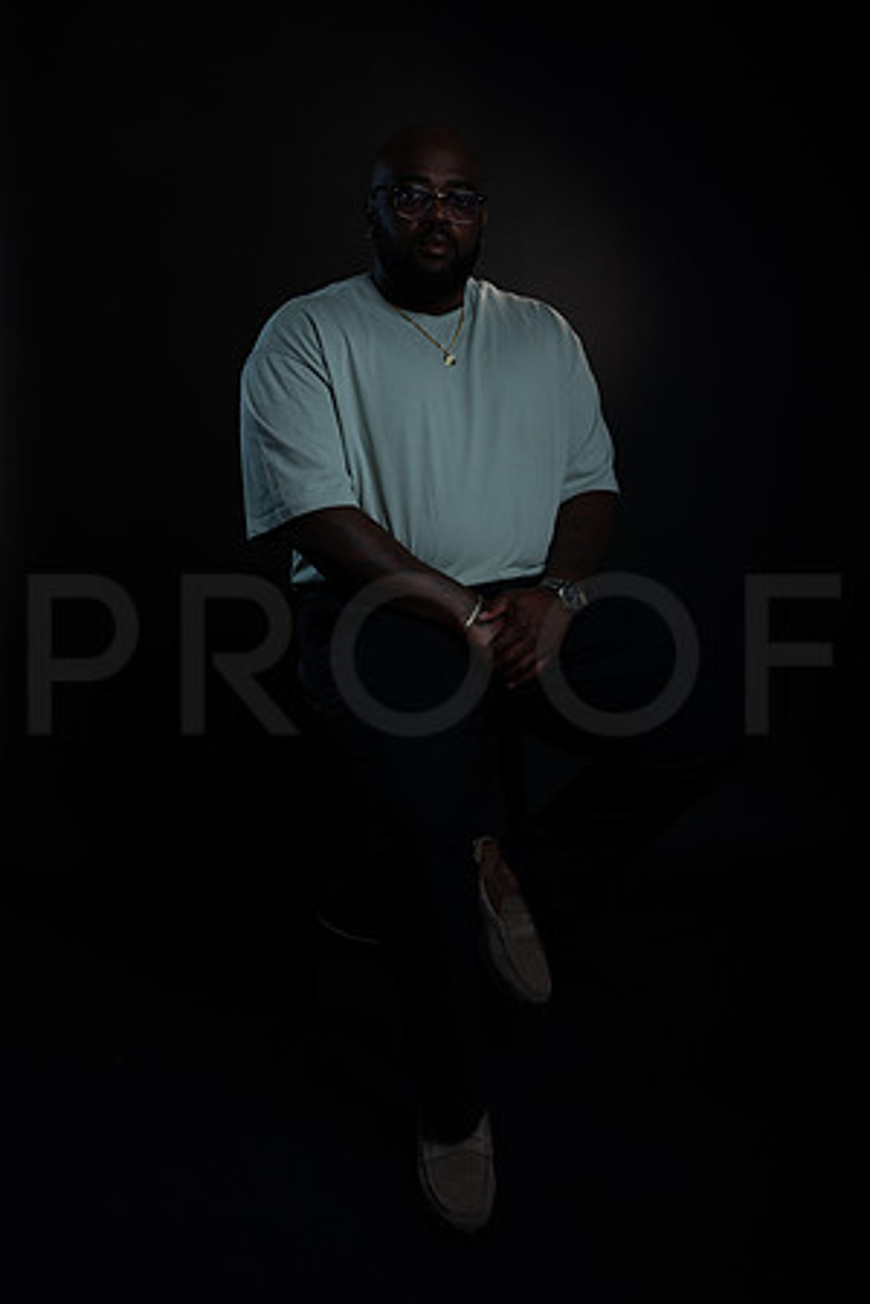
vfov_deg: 54.4
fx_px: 1269
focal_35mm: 35
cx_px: 435
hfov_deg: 37.9
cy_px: 652
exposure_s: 1/250
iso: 500
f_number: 5.6
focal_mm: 35
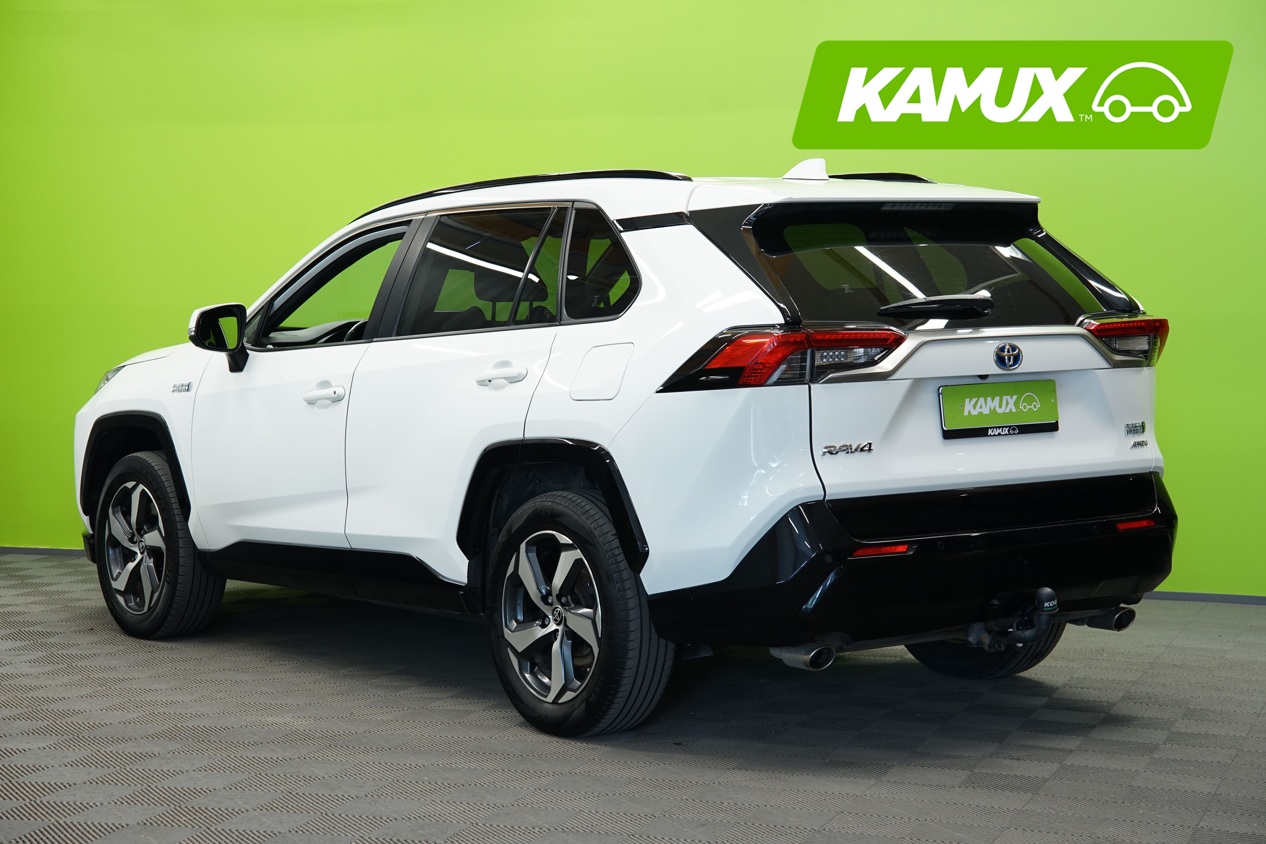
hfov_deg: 28.8
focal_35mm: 70
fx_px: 2461
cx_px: 633
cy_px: 422
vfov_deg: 19.5
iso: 500
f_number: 5.6
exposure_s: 1/20
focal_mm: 70
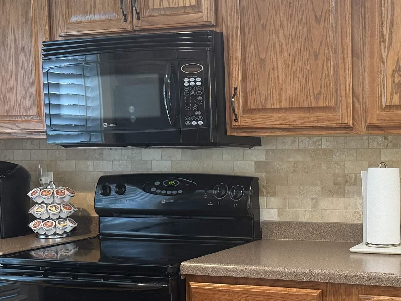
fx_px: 660
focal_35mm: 57
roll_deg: +0.4
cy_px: 205
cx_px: 364
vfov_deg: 25.5
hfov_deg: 32.1
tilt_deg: -4.5
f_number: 1.78
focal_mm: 6.76
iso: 160
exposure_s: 1/60
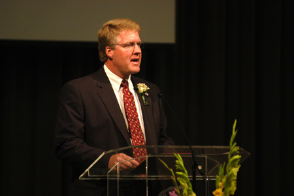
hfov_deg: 6.9
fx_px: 2447
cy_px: 98
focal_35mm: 300
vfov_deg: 4.6
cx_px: 147
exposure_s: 1/60
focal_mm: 200
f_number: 3.5
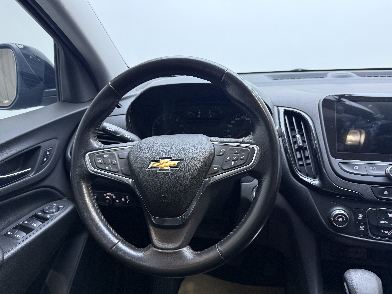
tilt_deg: -18.0
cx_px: 196
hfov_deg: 71.6
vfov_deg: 56.8
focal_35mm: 24
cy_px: 147
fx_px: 272
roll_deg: +3.5
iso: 320
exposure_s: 1/50
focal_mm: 6.76
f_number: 1.78
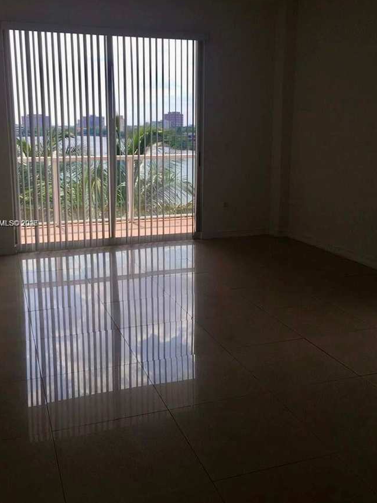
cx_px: 176
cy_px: 224
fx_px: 523
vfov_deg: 51.3
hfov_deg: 39.6
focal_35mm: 36
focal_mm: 4.15
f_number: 2.2
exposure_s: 1/413
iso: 25
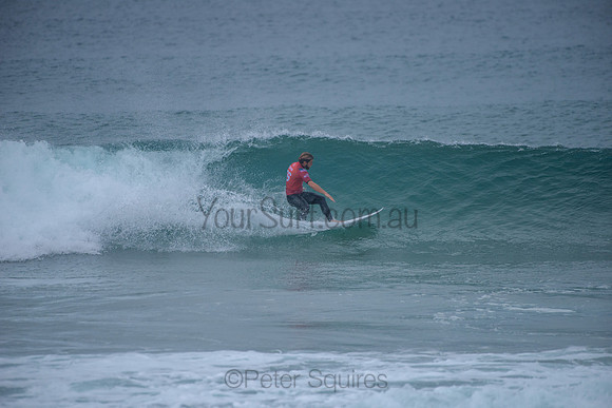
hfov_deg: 4.1
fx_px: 8502
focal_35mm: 500
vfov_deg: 2.8
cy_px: 204
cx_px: 306
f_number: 5.6
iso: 400
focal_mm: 500
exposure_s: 1/2000
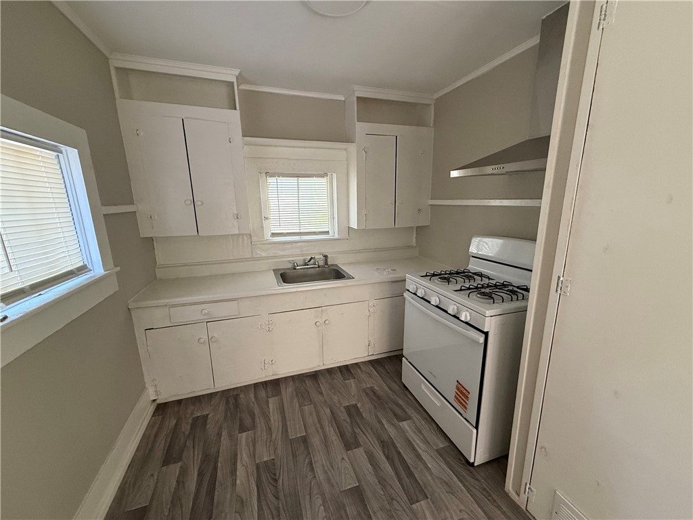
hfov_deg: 102.1
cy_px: 260
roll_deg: +1.2
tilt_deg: -12.5
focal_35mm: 14
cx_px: 346
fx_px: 280
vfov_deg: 85.7
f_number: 2.2
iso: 320
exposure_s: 1/69
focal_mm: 2.22
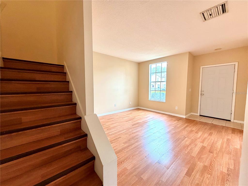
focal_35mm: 14
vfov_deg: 85.7
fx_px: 100
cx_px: 124
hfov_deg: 102.1
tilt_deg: -5.0
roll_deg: +0.4
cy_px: 93
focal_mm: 2.22
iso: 250
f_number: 2.2
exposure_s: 1/60
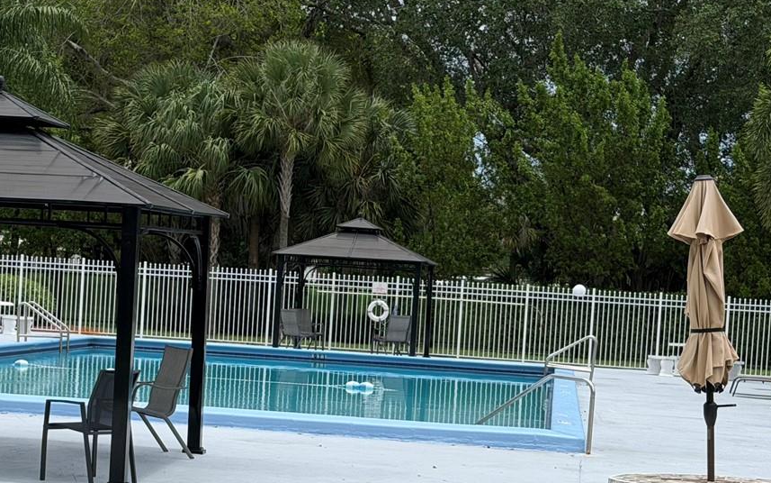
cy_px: 332
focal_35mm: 95
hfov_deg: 21.8
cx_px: 301
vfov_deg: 13.7
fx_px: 1997
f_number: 1.78
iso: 80
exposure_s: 1/7143
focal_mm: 6.76
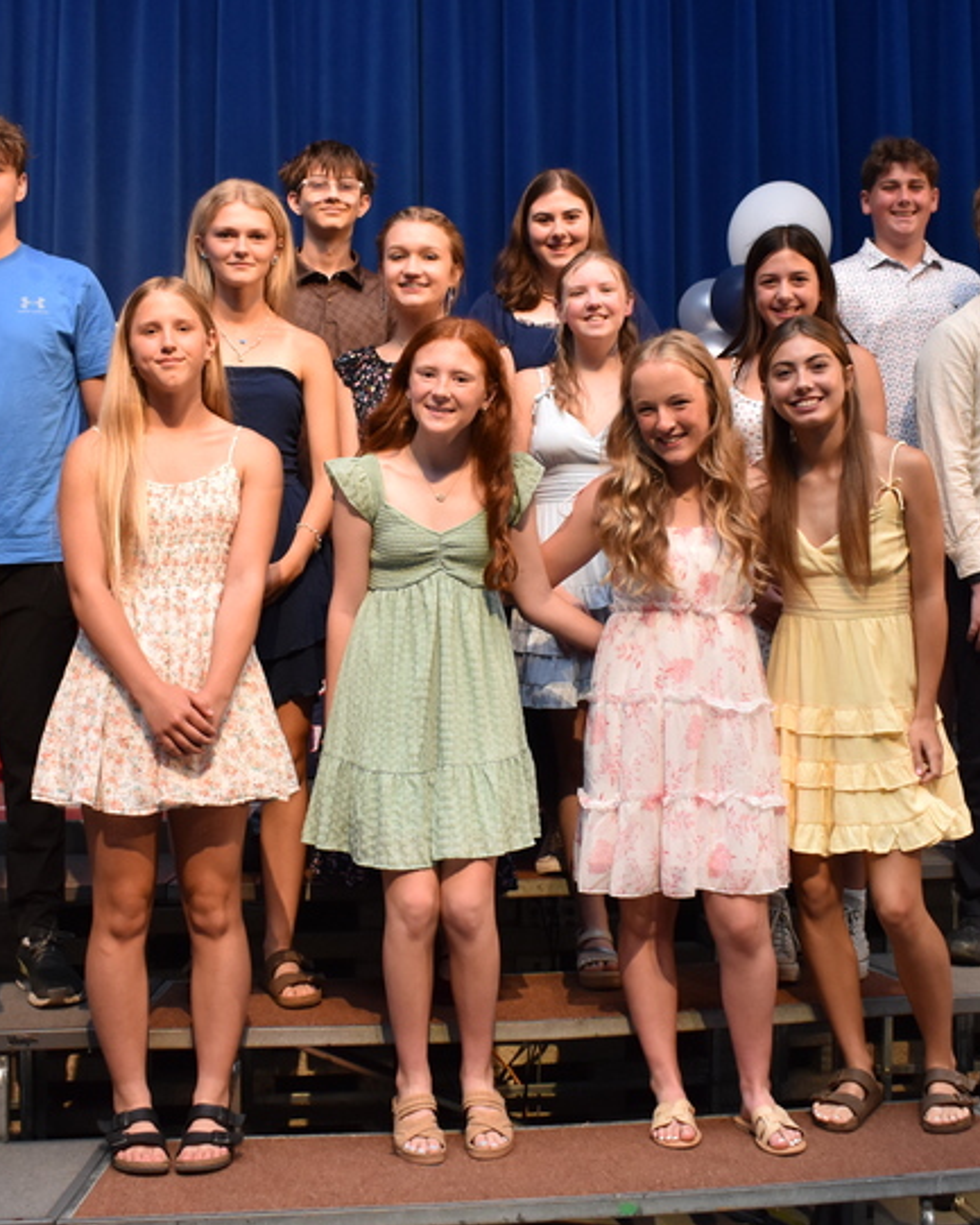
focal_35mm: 48
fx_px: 1740
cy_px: 549
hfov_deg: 31.4
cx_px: 446
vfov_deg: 38.7
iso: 800
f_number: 4.5
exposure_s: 1/125
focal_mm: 18
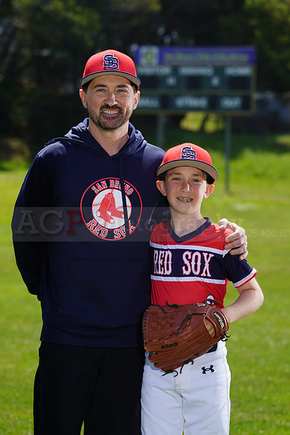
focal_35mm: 152
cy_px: 218
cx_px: 145
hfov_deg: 9.0
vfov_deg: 13.5
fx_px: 1835
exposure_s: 1/250
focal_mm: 152
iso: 100
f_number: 7.1
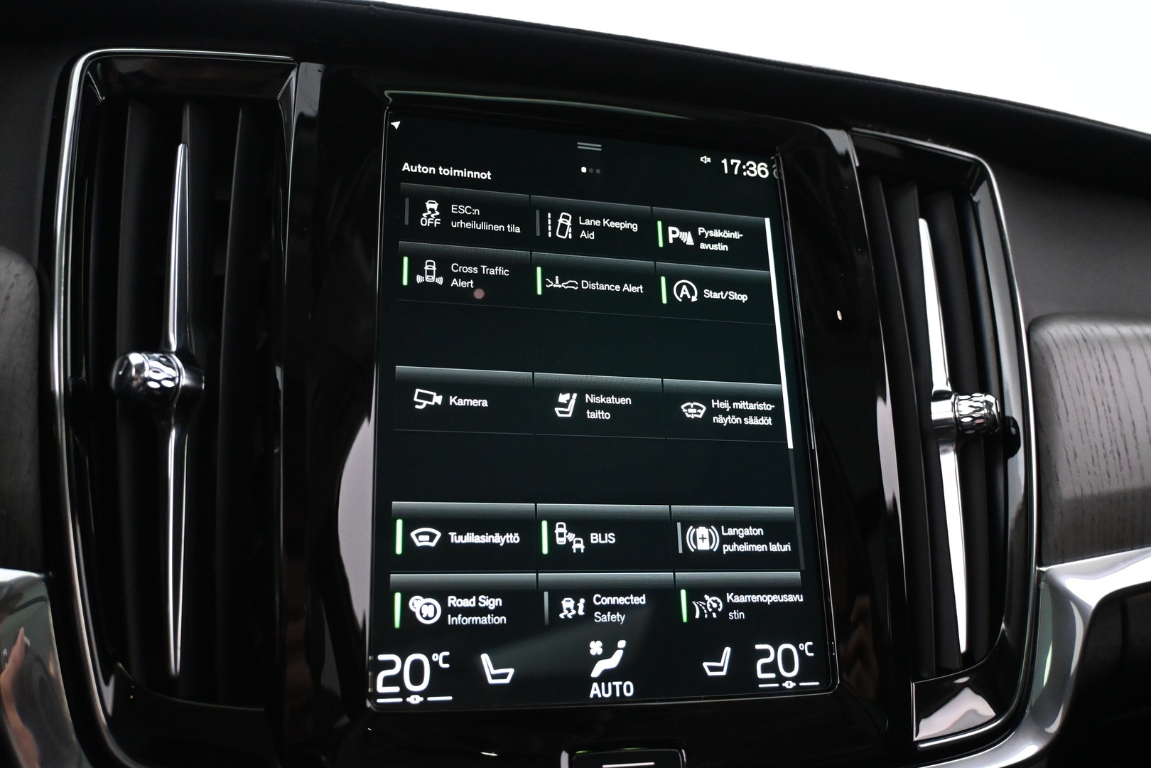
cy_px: 384
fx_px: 959
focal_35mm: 30
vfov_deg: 43.6
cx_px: 576
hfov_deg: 61.9
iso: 4000
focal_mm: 20
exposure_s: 1/30
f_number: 4
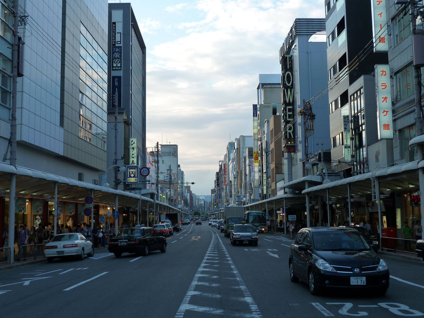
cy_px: 159
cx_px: 212
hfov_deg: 42.9
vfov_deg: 32.9
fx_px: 539
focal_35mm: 44
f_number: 4
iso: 125
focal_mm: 7.3
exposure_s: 1/125
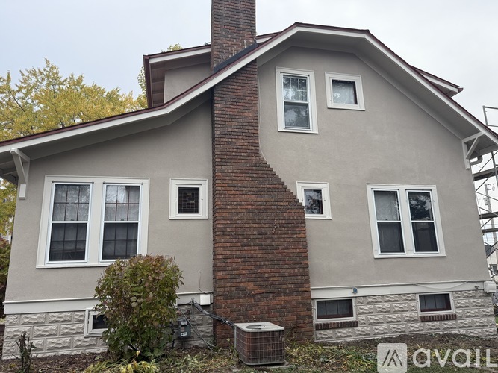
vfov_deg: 56.8
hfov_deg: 71.6
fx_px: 345
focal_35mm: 24
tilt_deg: +12.4
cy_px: 186
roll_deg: +1.8
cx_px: 249
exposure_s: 1/197
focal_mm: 6.76
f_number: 1.78
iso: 125
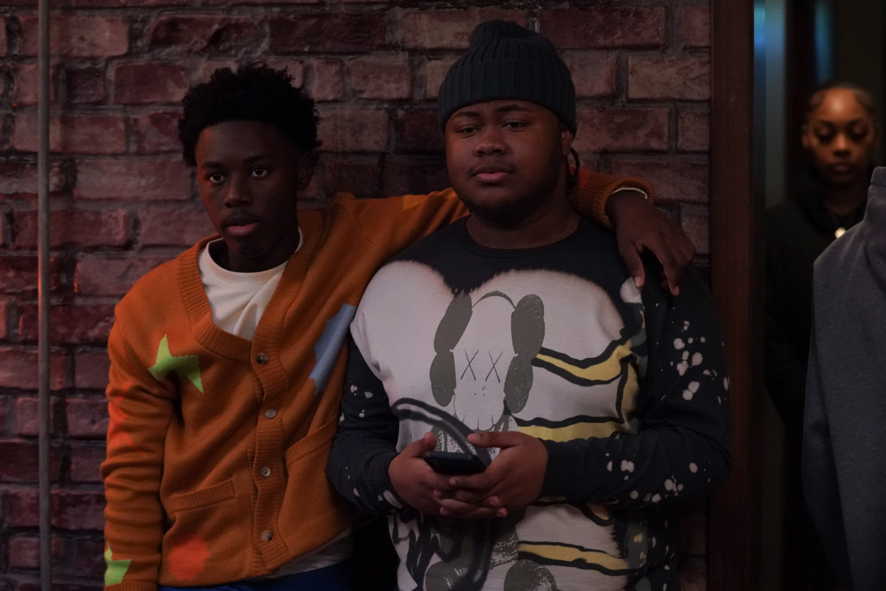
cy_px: 296
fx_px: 2067
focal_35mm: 84
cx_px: 443
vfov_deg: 16.3
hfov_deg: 24.2
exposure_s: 1/100
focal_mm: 84
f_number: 3.5
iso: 6400
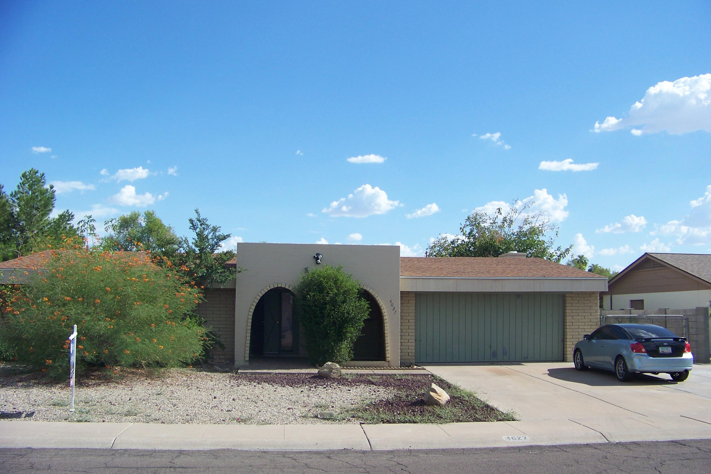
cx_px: 356
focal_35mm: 38
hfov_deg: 50.7
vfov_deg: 35.1
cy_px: 231
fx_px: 750
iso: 64
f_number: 2.8
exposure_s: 1/1000
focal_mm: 5.85
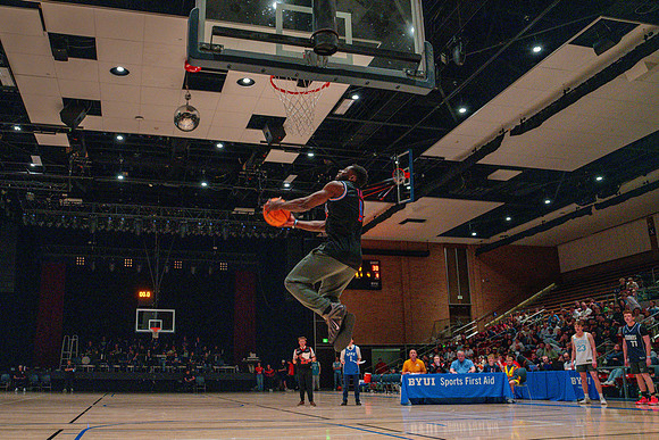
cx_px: 261
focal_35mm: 31
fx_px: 575
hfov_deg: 59.1
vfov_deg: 41.8
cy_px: 238
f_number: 3.2
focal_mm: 24
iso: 6400
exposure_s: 1/400
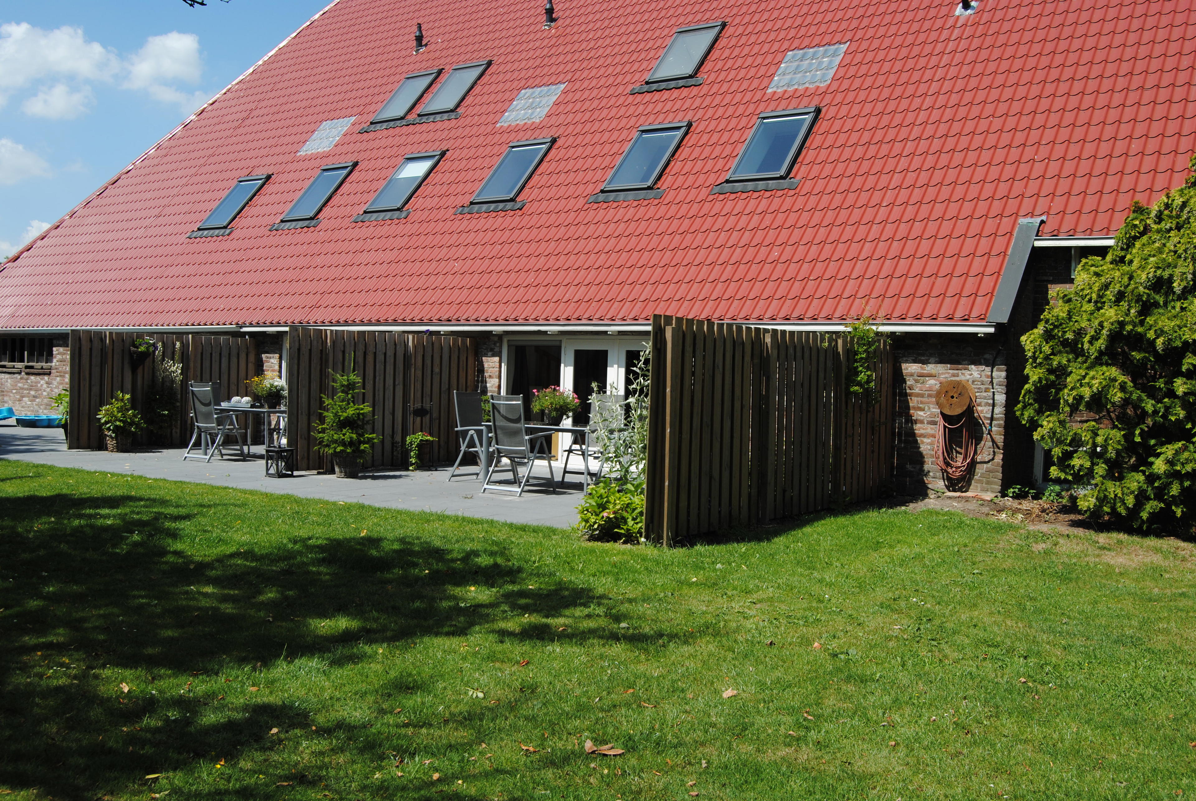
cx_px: 598
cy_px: 400
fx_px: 1148
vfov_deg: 38.5
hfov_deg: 55.0
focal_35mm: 34
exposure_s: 1/250
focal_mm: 23
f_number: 8
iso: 100
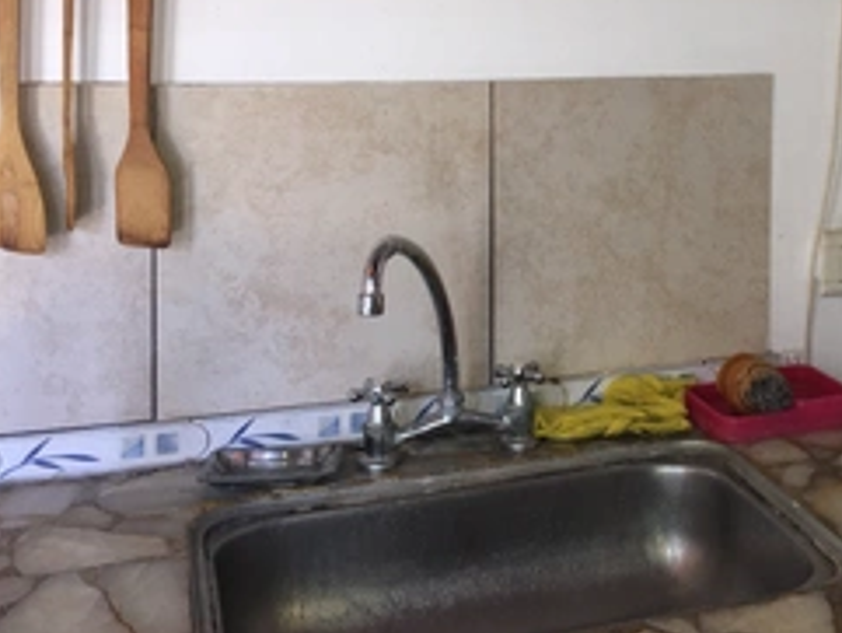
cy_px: 77
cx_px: 695
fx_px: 1290
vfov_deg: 26.7
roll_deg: -1.9
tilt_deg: -3.2
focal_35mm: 53
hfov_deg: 34.8
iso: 64
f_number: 2.2
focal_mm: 4.15
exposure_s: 1/33
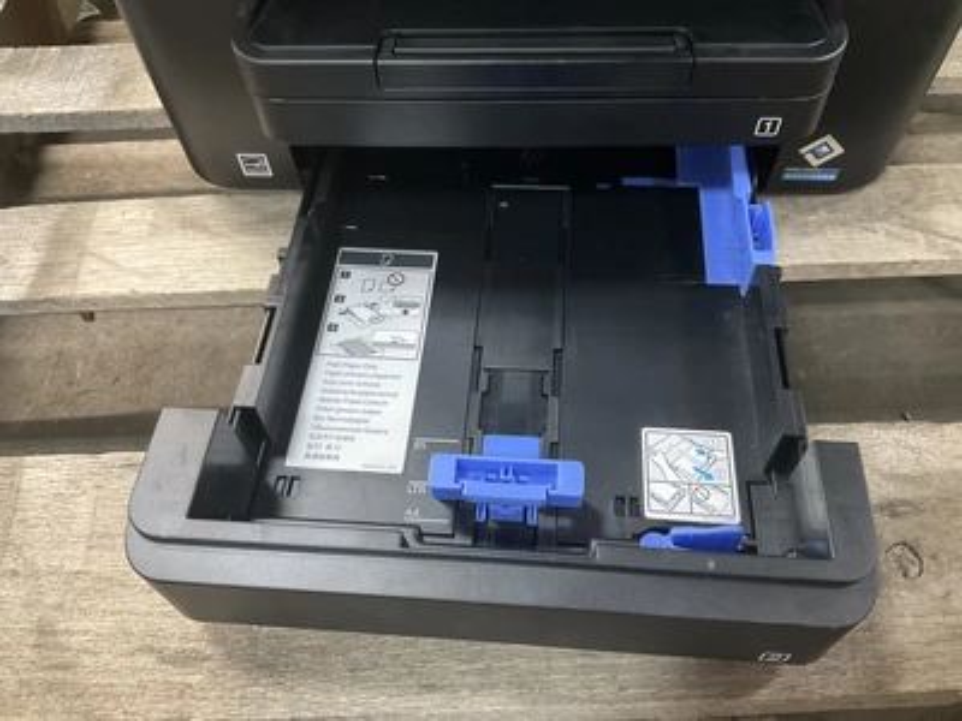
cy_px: 360
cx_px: 481
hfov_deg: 61.7
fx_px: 806
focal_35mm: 29
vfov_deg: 48.2
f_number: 1.8
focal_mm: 3
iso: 250
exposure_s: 1/40
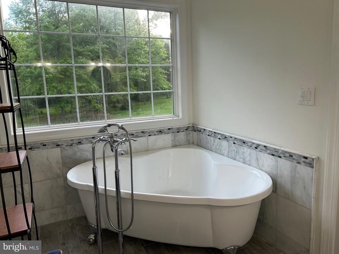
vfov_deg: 53.1
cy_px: 127
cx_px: 170
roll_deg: +2.0
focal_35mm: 26
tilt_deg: -8.5
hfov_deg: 67.3
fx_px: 255
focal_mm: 5.7
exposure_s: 1/120
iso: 40
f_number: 1.5
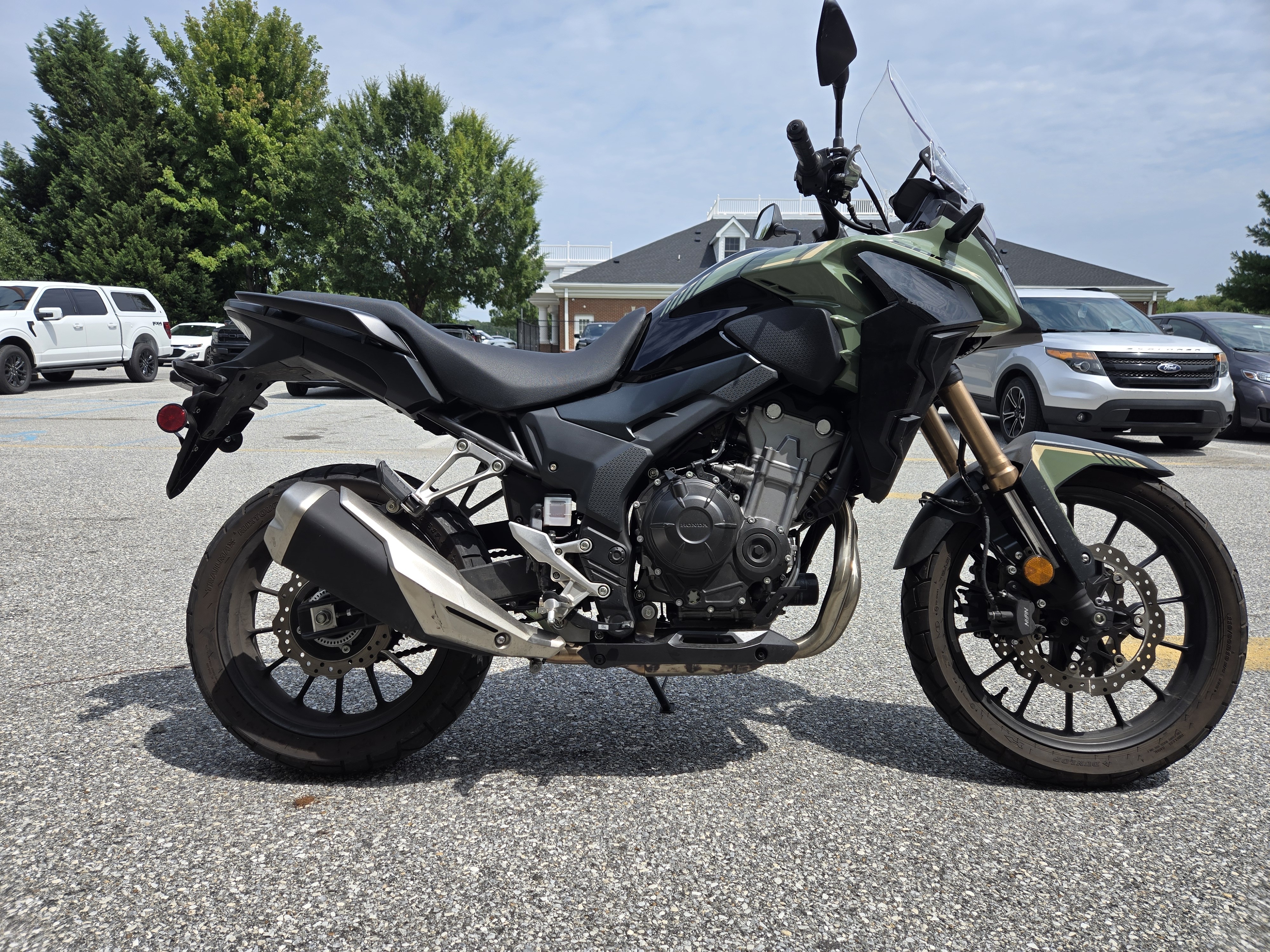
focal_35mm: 23
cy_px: 476
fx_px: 844
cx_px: 635
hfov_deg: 73.9
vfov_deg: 58.9
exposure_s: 1/2302
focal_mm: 5.4
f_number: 1.8
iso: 25
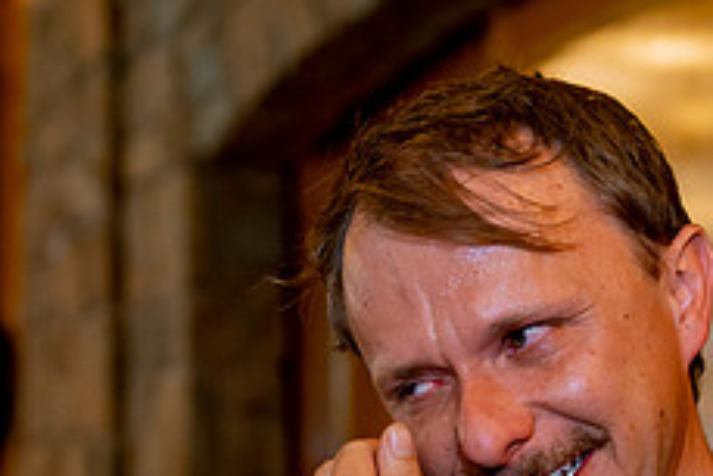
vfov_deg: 9.9
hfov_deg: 14.8
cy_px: 488
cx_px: 289
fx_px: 2735
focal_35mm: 138
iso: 1250
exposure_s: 1/160
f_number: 2.8
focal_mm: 42
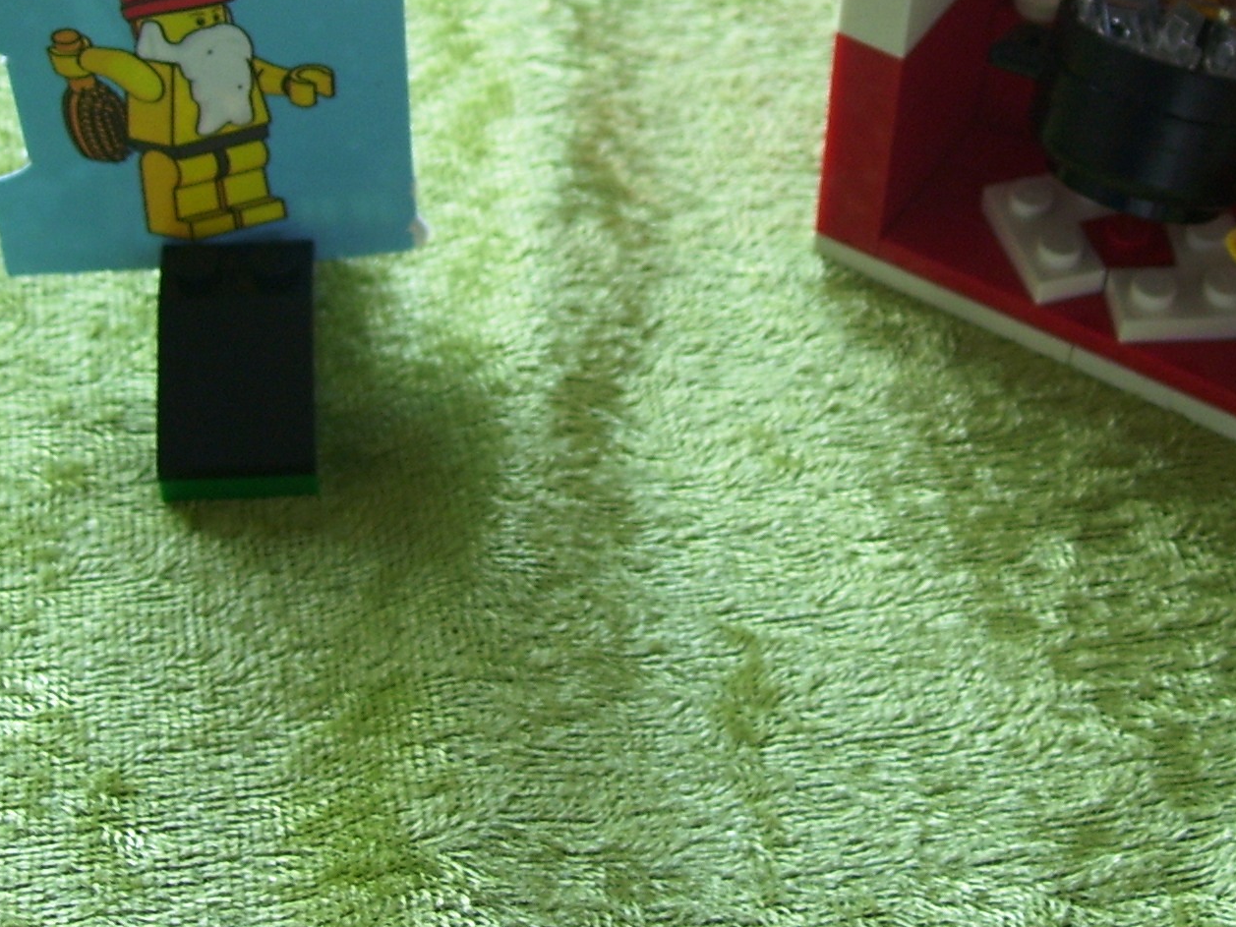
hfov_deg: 29.4
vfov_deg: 21.9
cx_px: 689
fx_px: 2357
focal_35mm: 66
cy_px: 154
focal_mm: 6
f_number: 2.7
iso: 80
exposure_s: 1/45
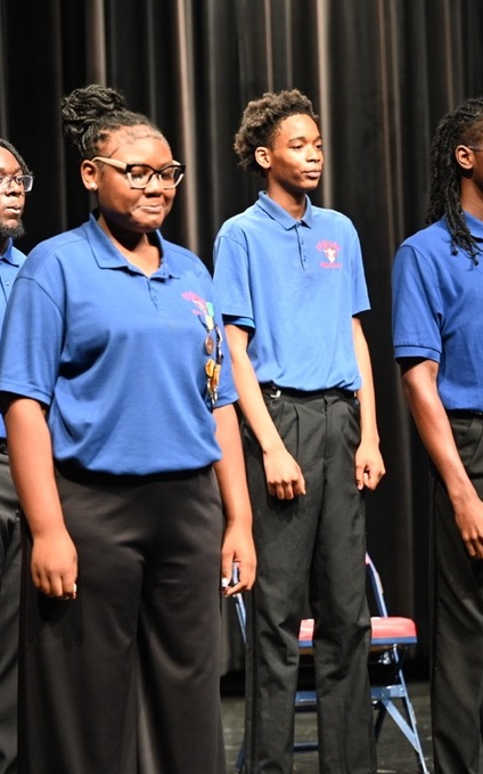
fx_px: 3014
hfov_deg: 9.2
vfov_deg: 14.6
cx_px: 169
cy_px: 386
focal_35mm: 143
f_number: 2.8
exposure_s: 1/125
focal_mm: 93
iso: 640
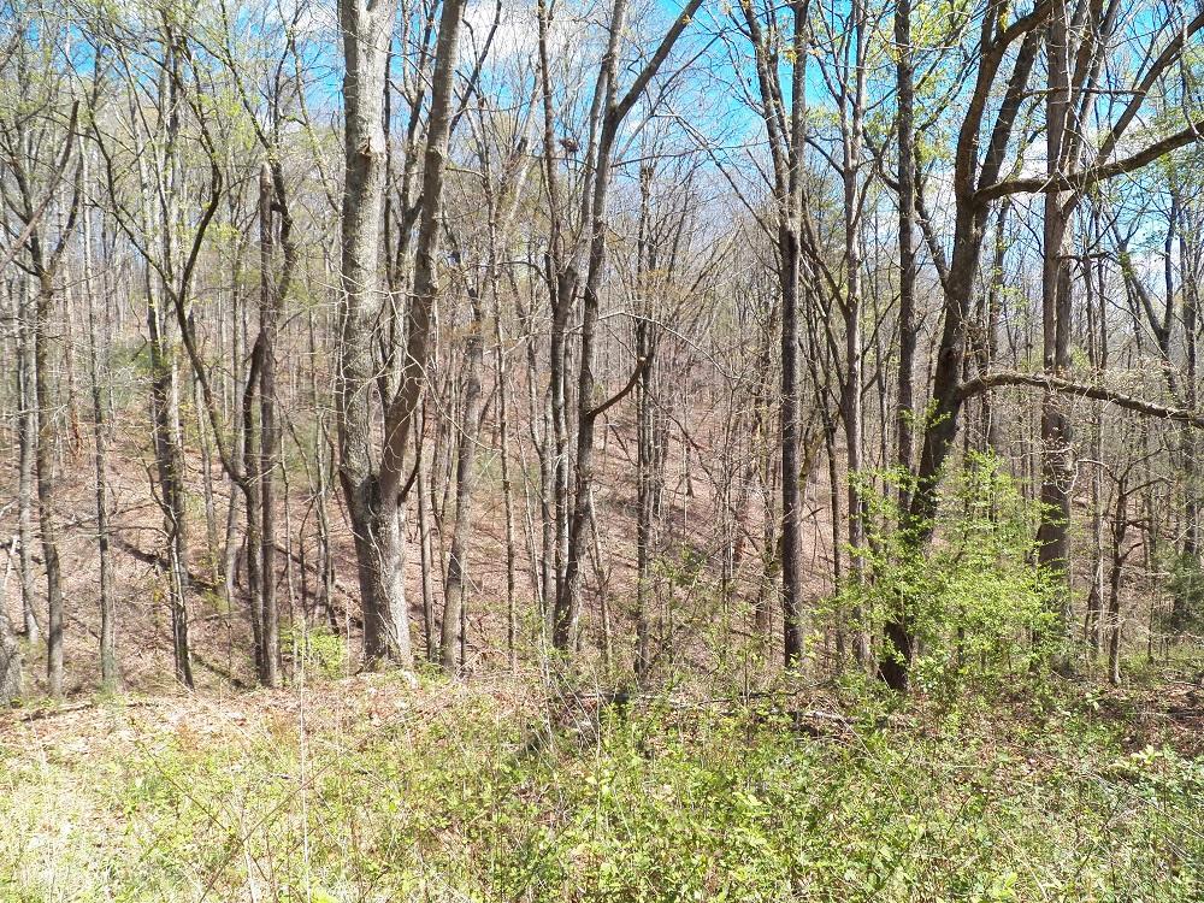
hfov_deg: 63.4
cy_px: 452
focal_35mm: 28
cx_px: 602
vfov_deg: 49.7
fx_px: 974
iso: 125
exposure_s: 1/500
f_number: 4
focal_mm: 4.9
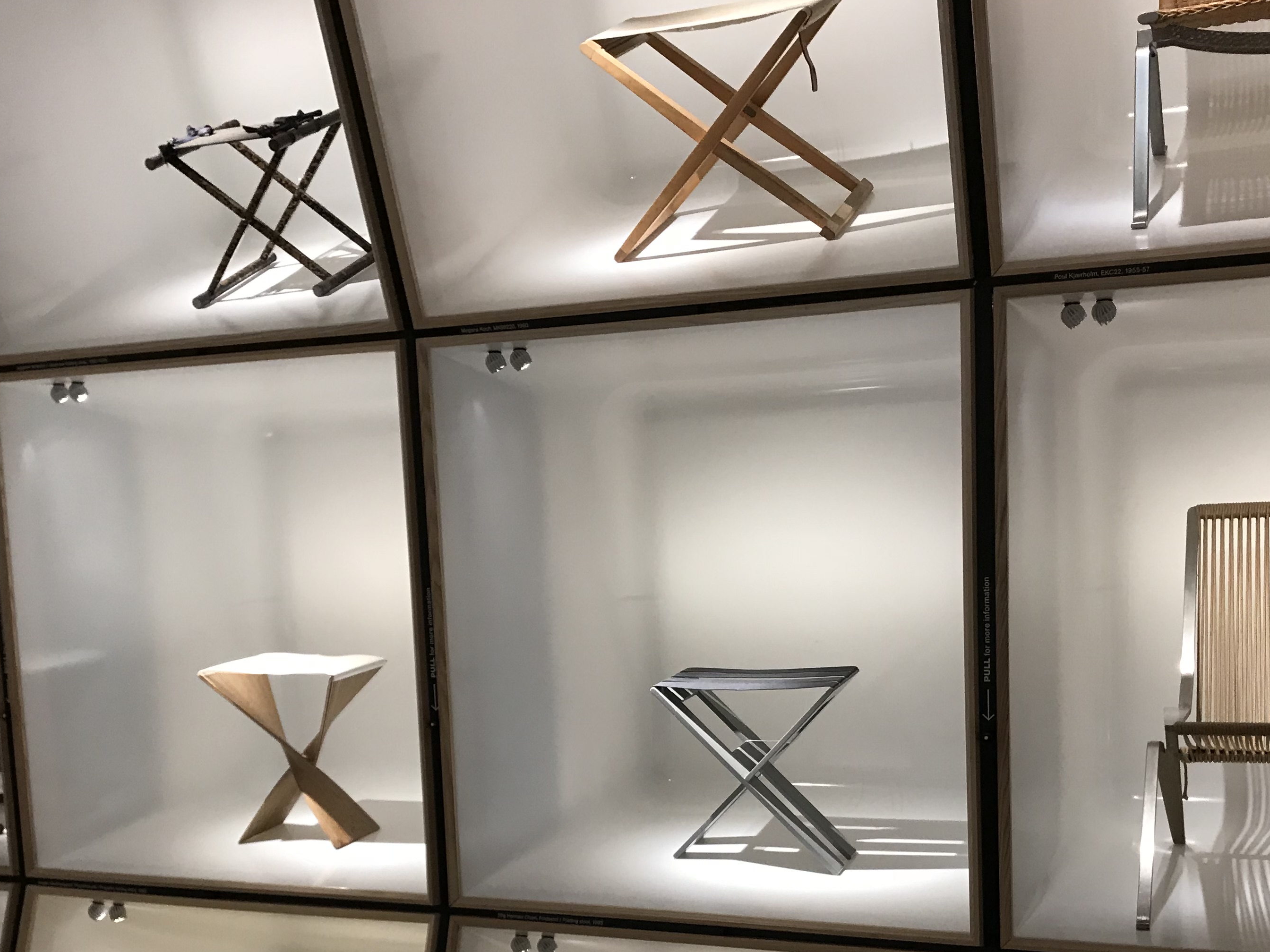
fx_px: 1541
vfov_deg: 33.7
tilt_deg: +2.2
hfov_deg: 44.8
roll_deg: -0.8
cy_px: 702
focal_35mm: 42
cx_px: 636
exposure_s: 1/32
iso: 32
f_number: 1.8
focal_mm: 3.99
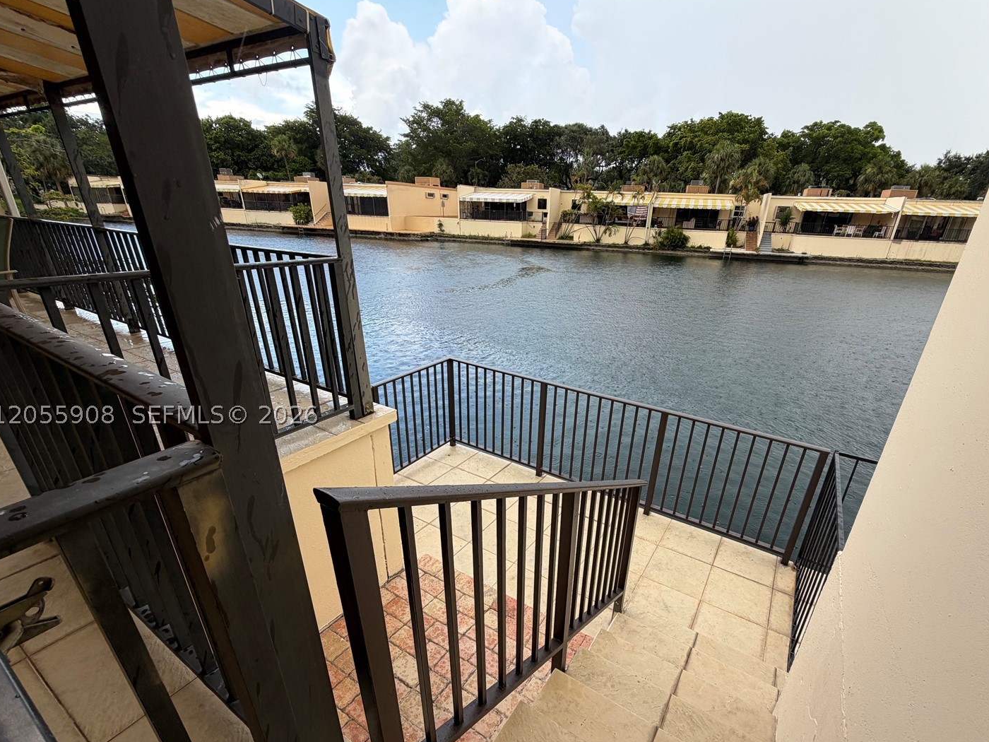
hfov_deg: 94.3
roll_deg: -1.9
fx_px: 457
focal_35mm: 16
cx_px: 535
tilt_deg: -24.5
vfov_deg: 77.8
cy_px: 415
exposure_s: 1/121
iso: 50
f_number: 2.2
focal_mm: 2.22
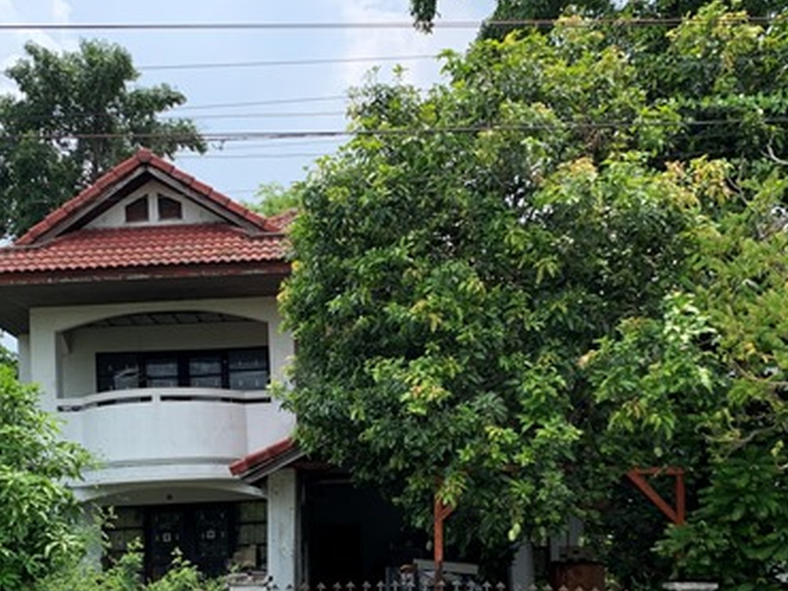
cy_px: 488
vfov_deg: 31.2
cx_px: 332
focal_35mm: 45
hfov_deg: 42.0
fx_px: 1024
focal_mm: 4.25
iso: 25
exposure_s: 1/1136
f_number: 1.8
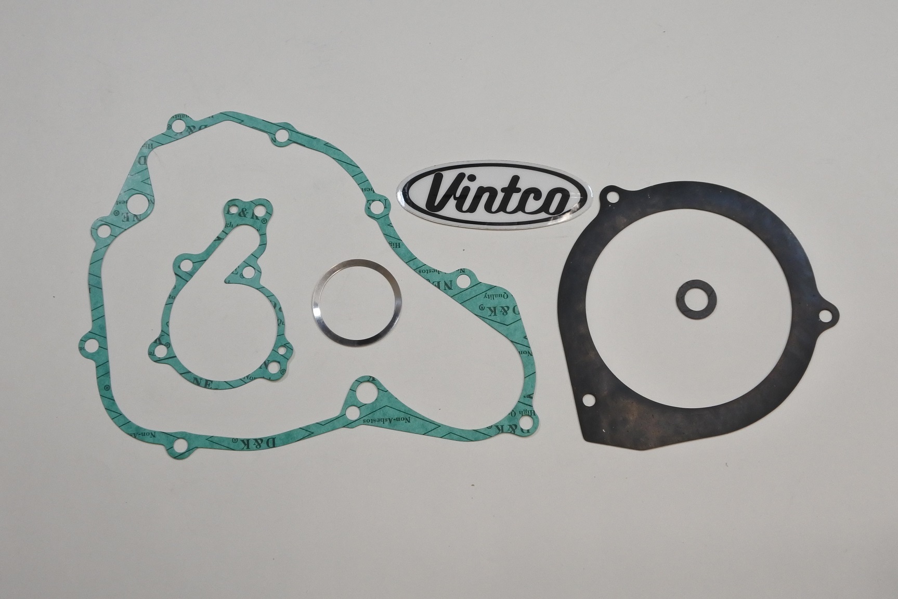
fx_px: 1272
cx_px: 449
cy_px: 300
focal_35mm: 51
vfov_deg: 26.5
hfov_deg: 38.9
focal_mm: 18.9
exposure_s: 1/125
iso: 500
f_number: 4.5
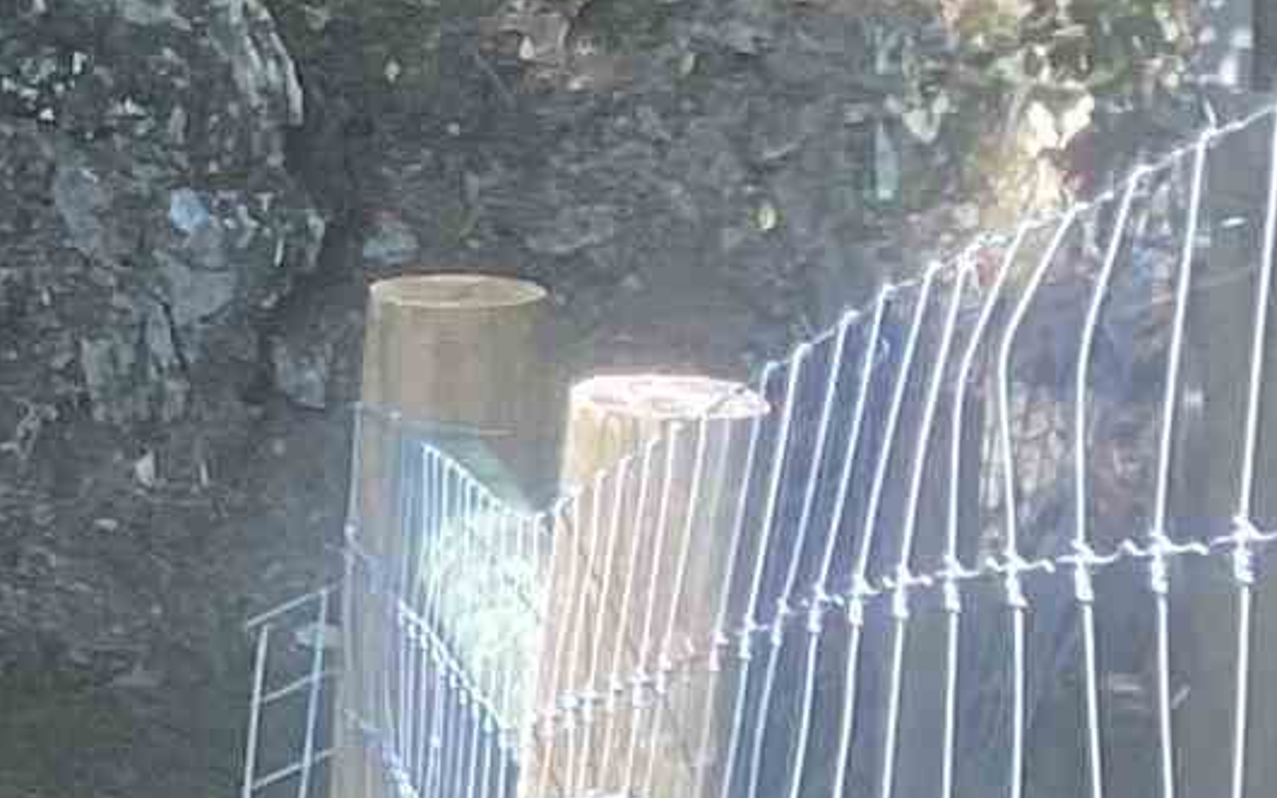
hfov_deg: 9.5
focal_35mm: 190
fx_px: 6613
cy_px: 401
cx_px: -2023
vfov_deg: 6.9
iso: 64
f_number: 2.4
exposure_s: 1/120
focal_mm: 3.3
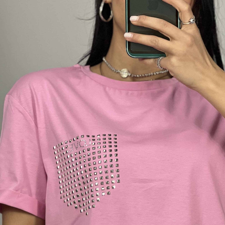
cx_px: 134
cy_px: 208
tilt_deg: -23.5
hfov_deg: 10.3
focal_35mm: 169
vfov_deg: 10.3
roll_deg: +2.4
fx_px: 1243
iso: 125
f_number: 2.8
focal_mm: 9
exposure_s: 1/50
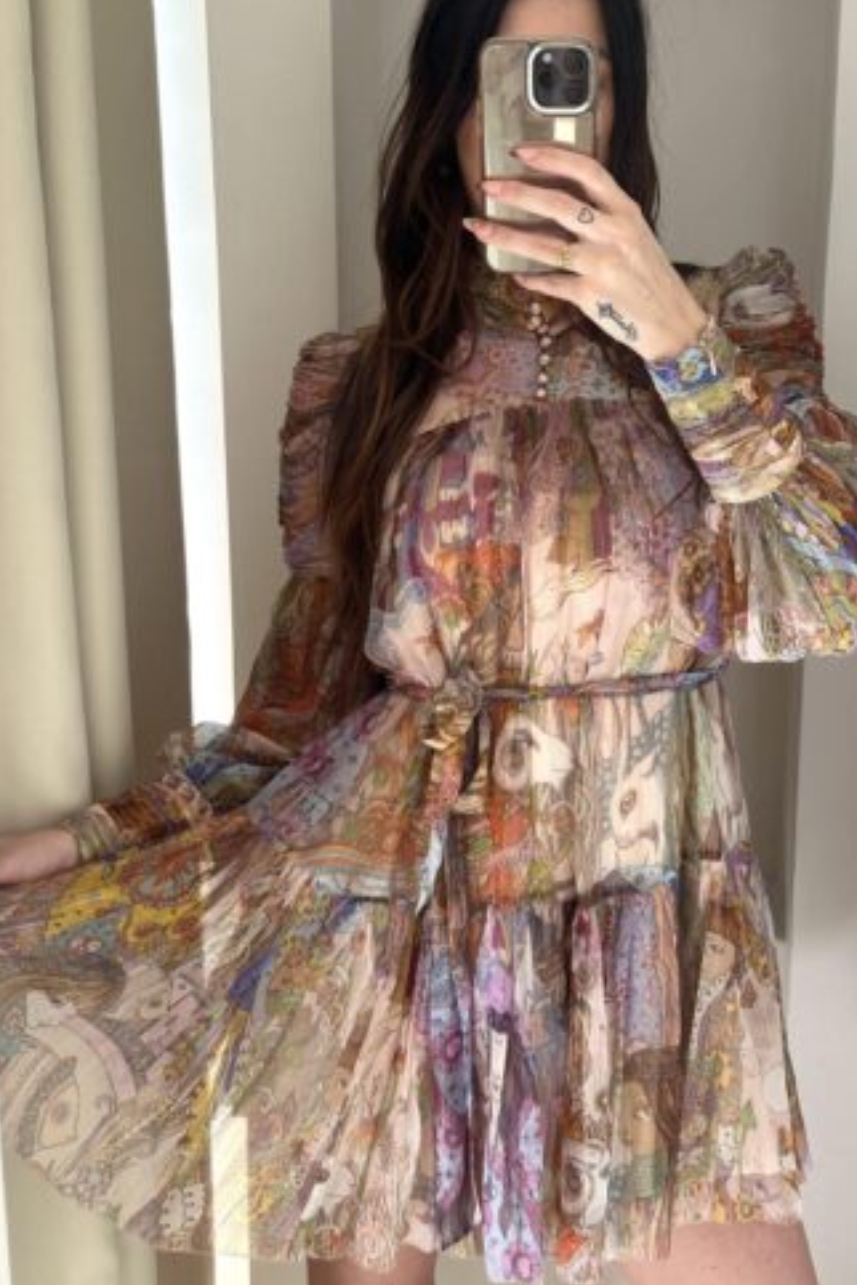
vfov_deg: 38.9
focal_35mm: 51
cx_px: 423
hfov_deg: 26.5
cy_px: 645
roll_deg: -0.1
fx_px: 1821
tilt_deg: -16.5
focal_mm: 6.86
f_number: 1.78
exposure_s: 1/60
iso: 125
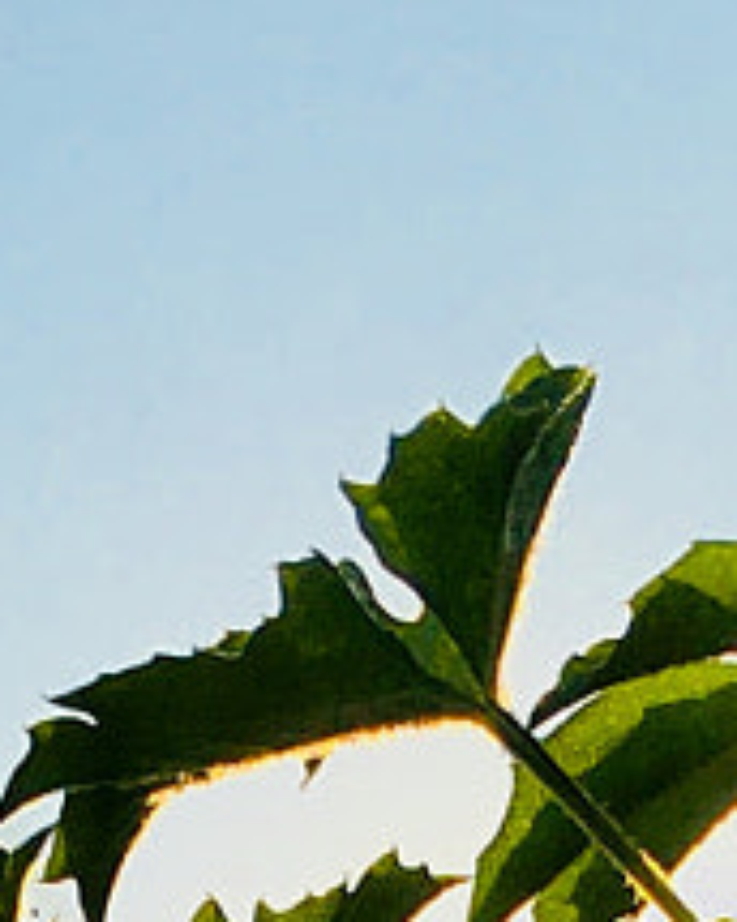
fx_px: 5753
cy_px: 2676
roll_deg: +0.8
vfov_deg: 8.0
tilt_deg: +12.4
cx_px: 917
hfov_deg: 7.3
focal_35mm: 211
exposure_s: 1/3663
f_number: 2.2
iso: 25
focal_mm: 4.15
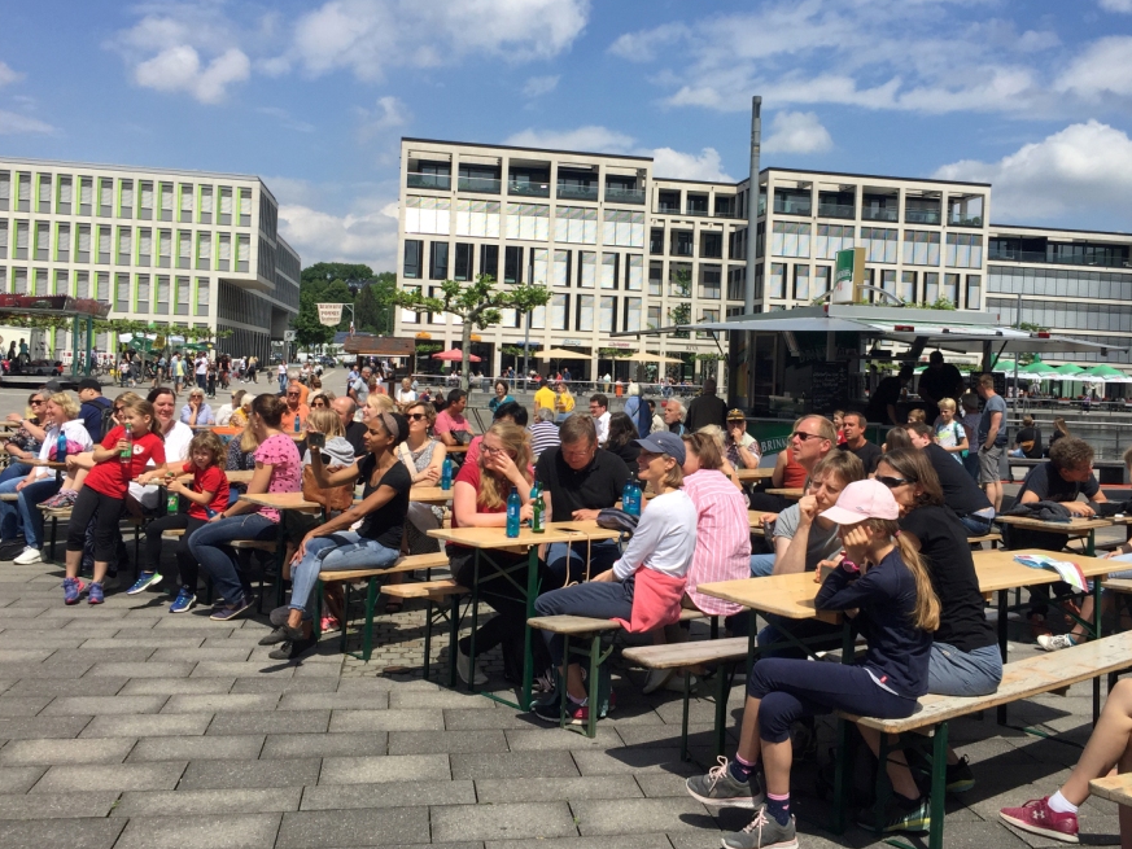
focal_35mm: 34
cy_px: 369
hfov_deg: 53.8
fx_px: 1112
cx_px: 637
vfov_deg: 41.7
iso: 32
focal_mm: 4.15
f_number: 2.2
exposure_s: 1/3049
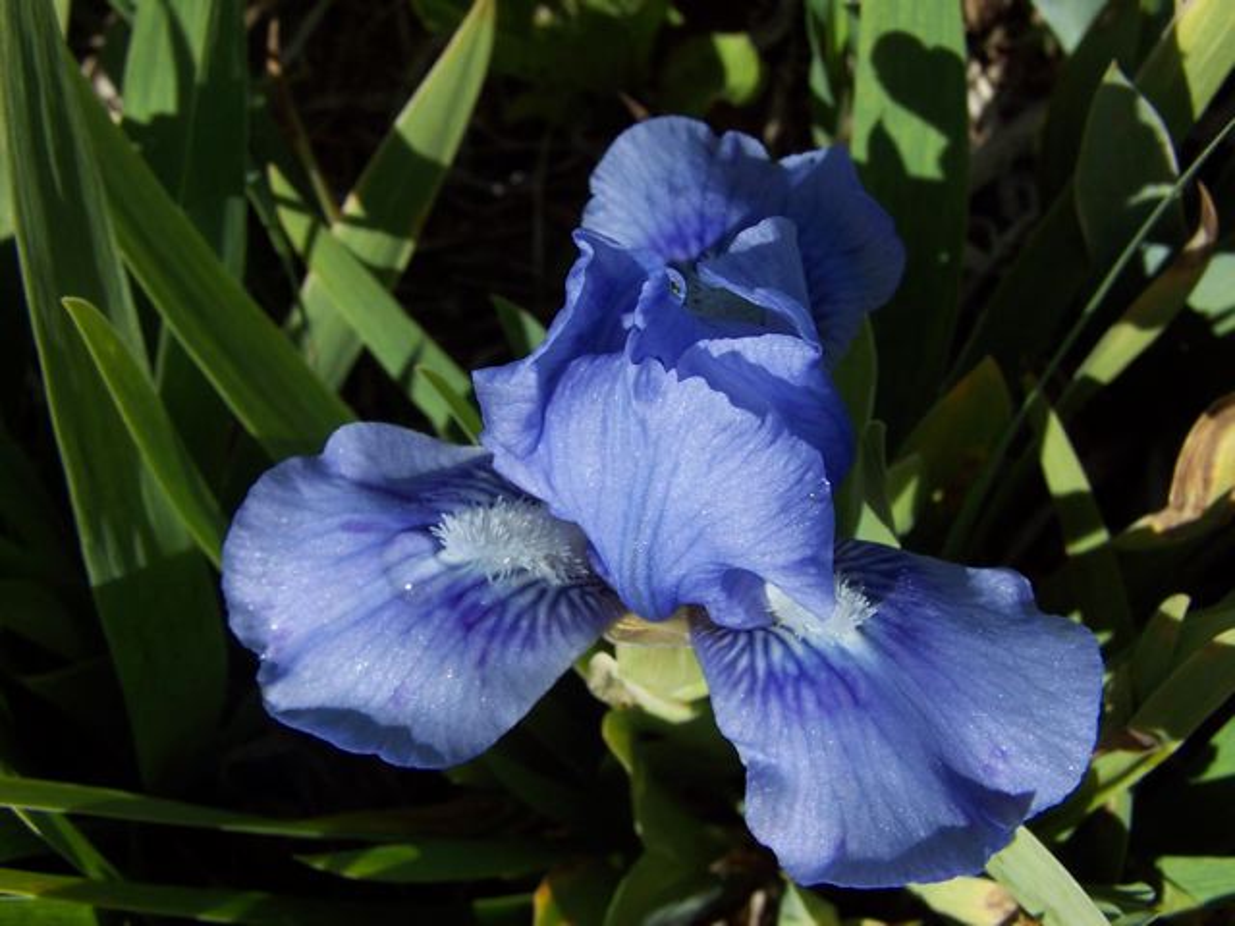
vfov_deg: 37.7
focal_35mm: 38
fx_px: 1356
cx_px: 618
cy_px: 463
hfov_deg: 49.0
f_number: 5.6
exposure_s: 1/500
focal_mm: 6.3
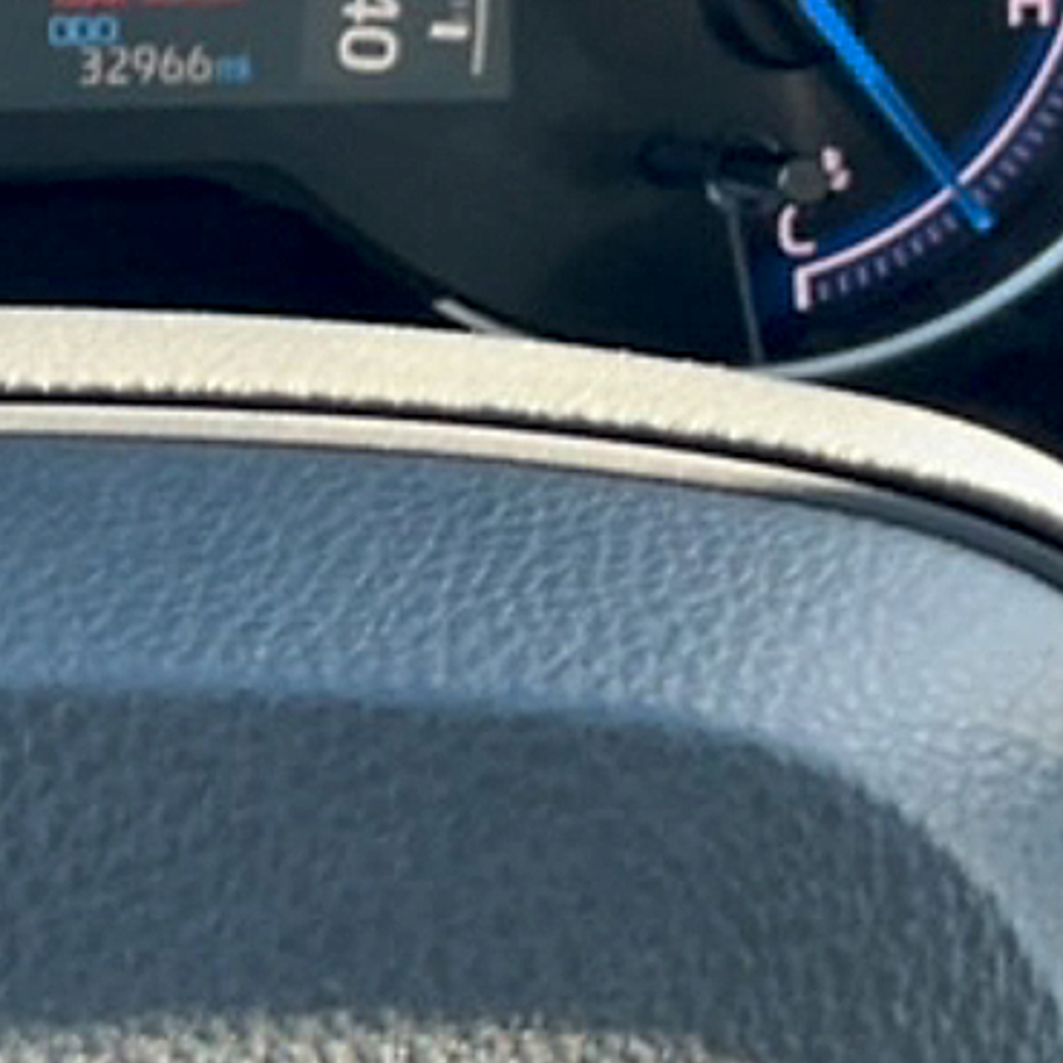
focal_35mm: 115
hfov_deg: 14.5
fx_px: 3995
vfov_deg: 15.0
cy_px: 150
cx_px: -337
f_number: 1.8
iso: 50
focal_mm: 3
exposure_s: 1/60
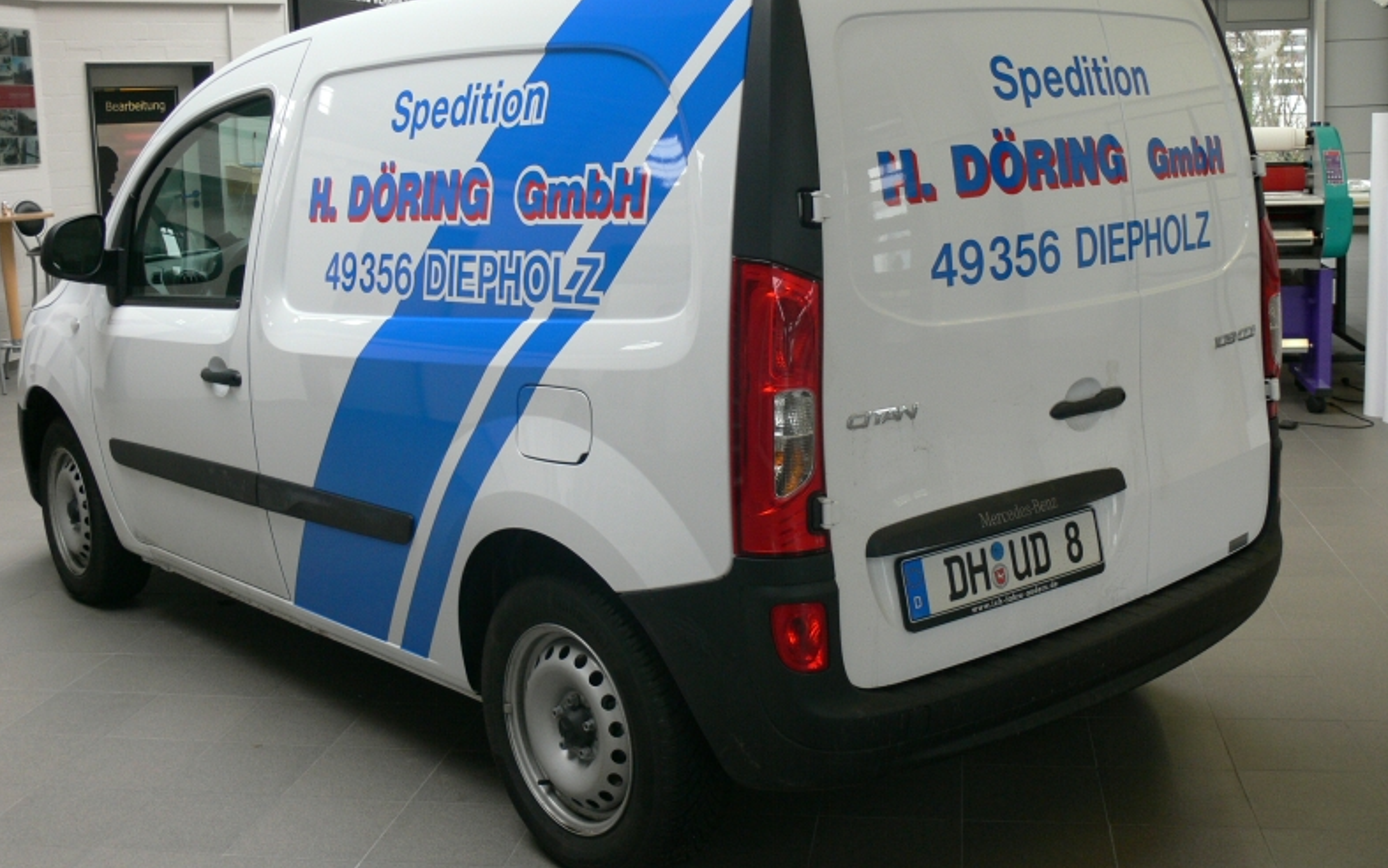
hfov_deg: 47.2
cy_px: 342
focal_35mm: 42
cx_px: 695
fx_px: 1589
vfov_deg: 30.5
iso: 125
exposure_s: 1/30
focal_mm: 8.2
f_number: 2.8
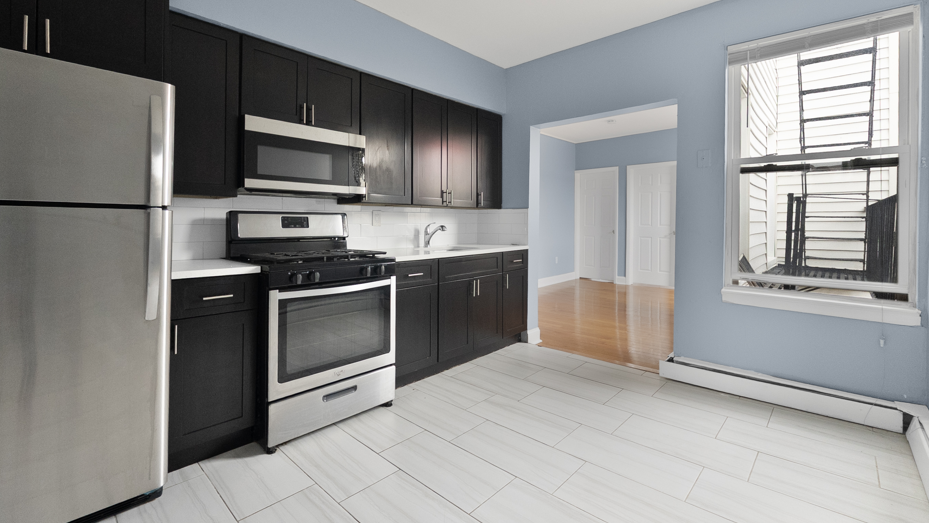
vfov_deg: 66.7
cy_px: 220
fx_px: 394
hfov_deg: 99.4
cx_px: 471
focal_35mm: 16
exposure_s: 1/40
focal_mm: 10
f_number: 4
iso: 2500
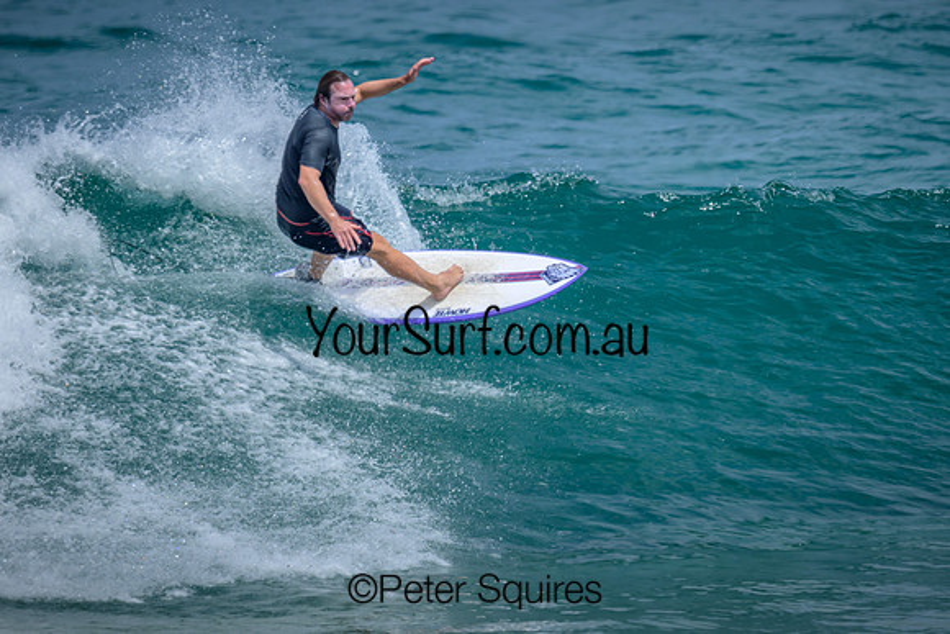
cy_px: 305
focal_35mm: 1095
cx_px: 562
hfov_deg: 1.9
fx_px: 28911
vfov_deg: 1.3
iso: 320
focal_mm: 800
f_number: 6.3
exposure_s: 1/2500
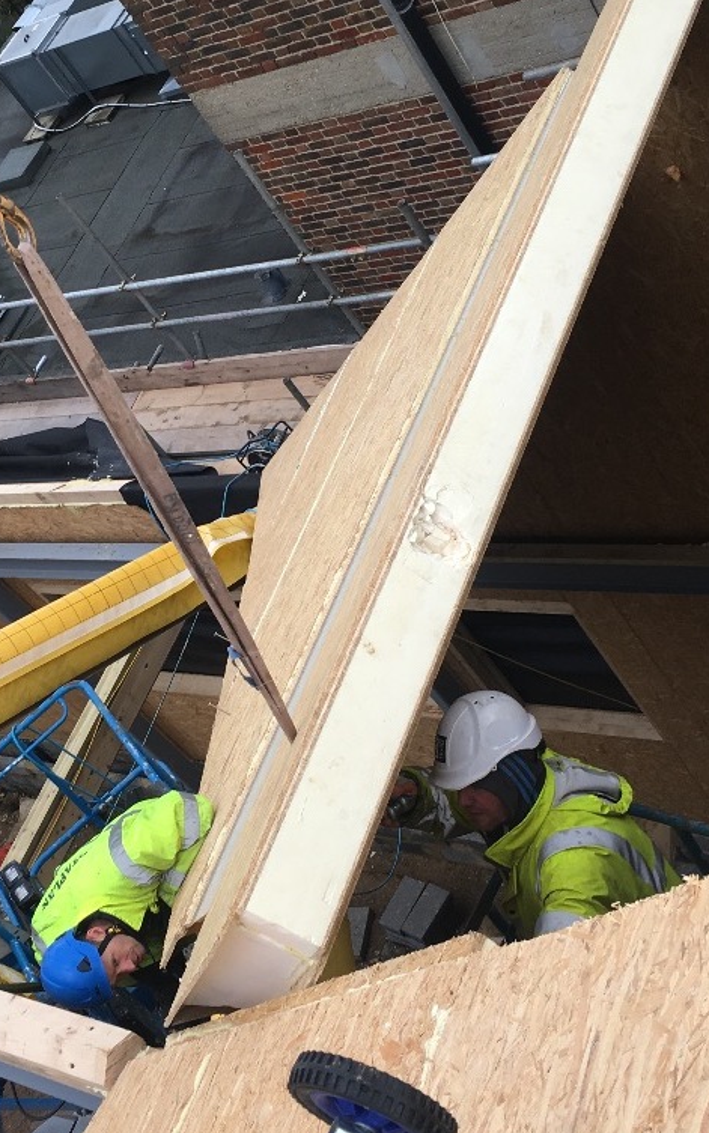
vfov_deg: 41.0
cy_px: 506
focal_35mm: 49
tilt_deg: -34.5
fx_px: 1514
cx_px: 236
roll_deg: +41.0
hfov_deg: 26.2
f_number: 2.2
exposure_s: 1/145
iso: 25
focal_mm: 4.15
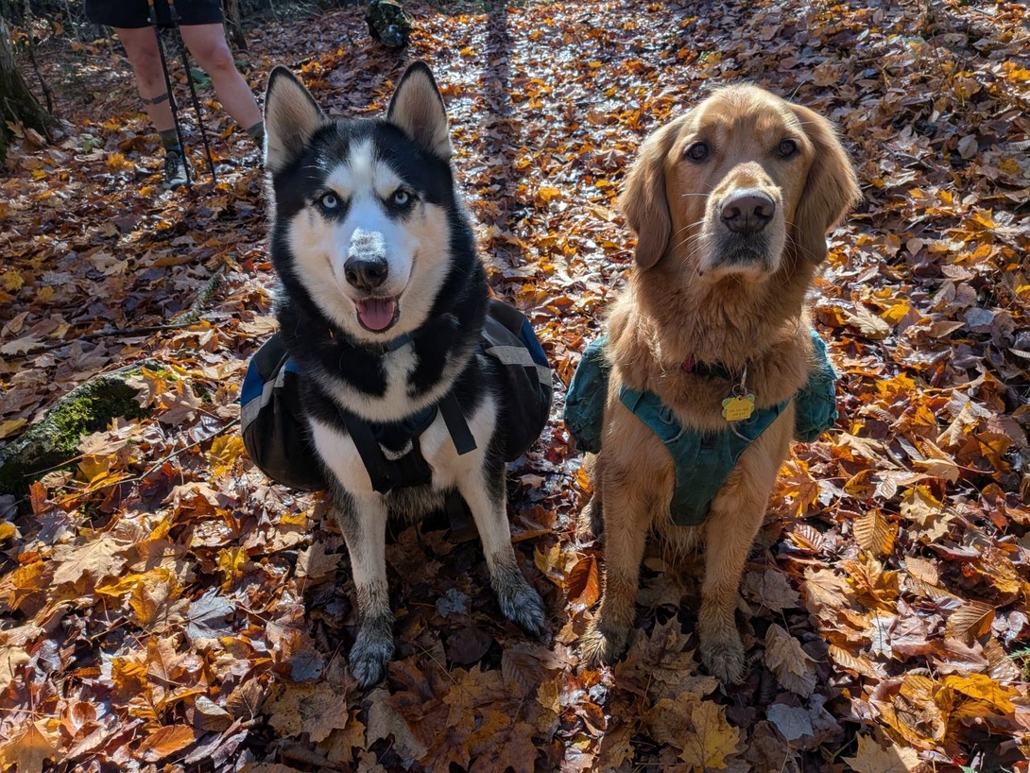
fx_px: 714
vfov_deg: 56.8
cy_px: 386
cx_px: 515
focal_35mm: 24
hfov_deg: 71.6
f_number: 1.7
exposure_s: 1/555
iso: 27
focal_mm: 4.53
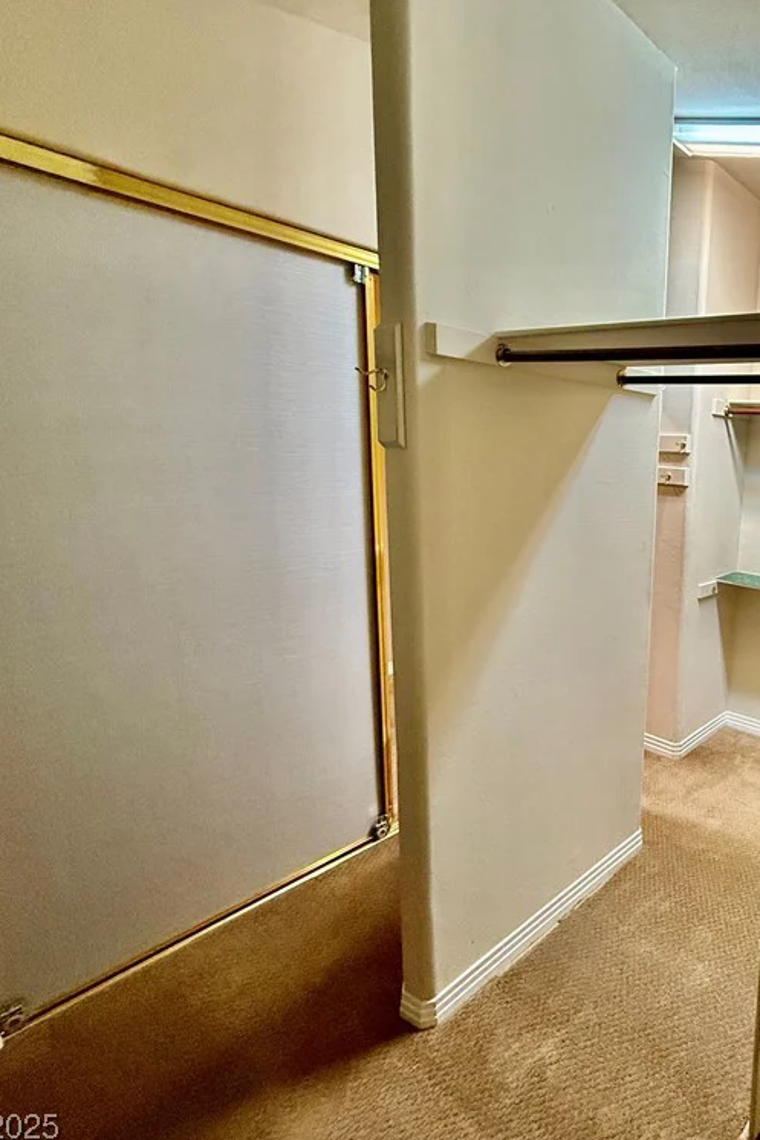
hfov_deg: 53.8
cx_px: 688
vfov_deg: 84.0
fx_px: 634
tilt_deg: -10.7
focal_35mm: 20
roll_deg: -3.5
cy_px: 575
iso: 500
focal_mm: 2.22
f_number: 2.2
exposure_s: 1/60
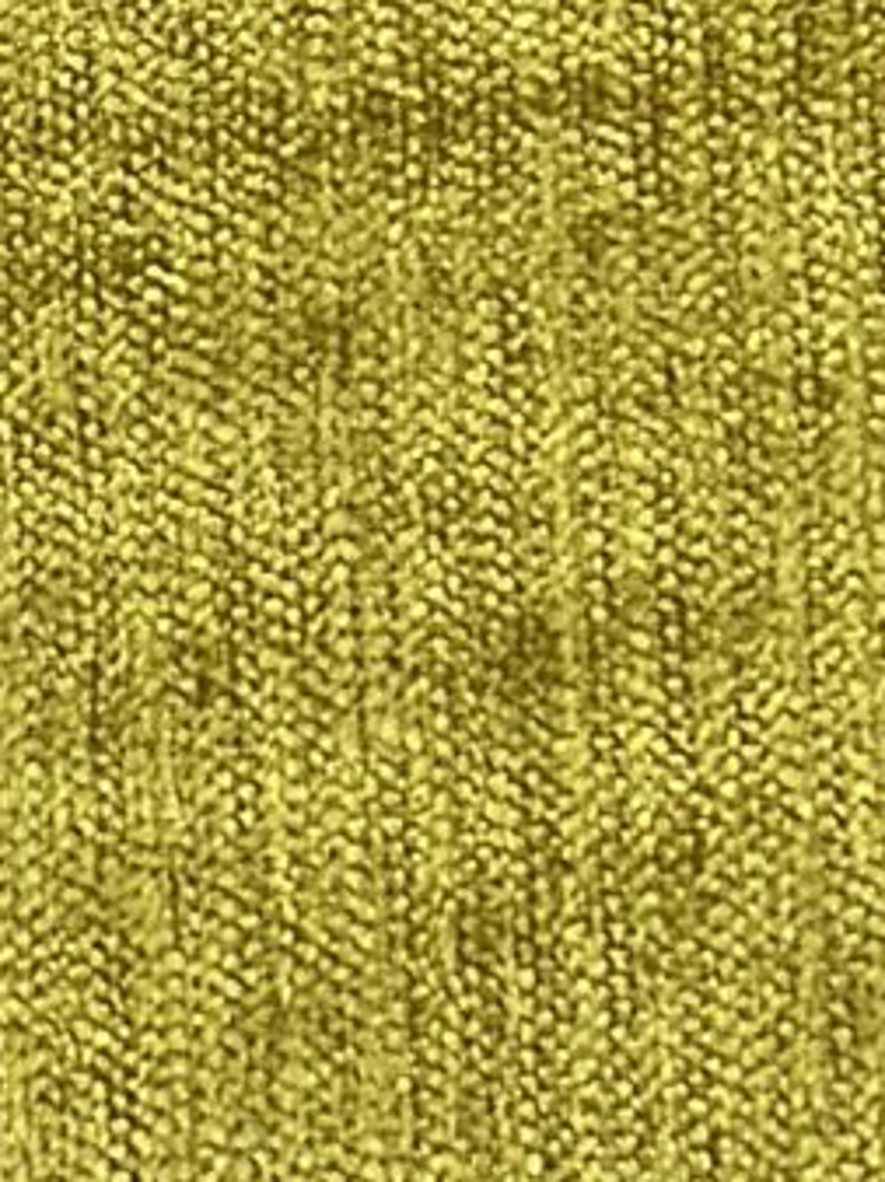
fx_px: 12424
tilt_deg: -13.0
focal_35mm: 364
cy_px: 388
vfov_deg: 5.4
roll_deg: +0.7
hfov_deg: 4.0
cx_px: -710
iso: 64
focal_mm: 6.86
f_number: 1.78
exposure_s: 1/152
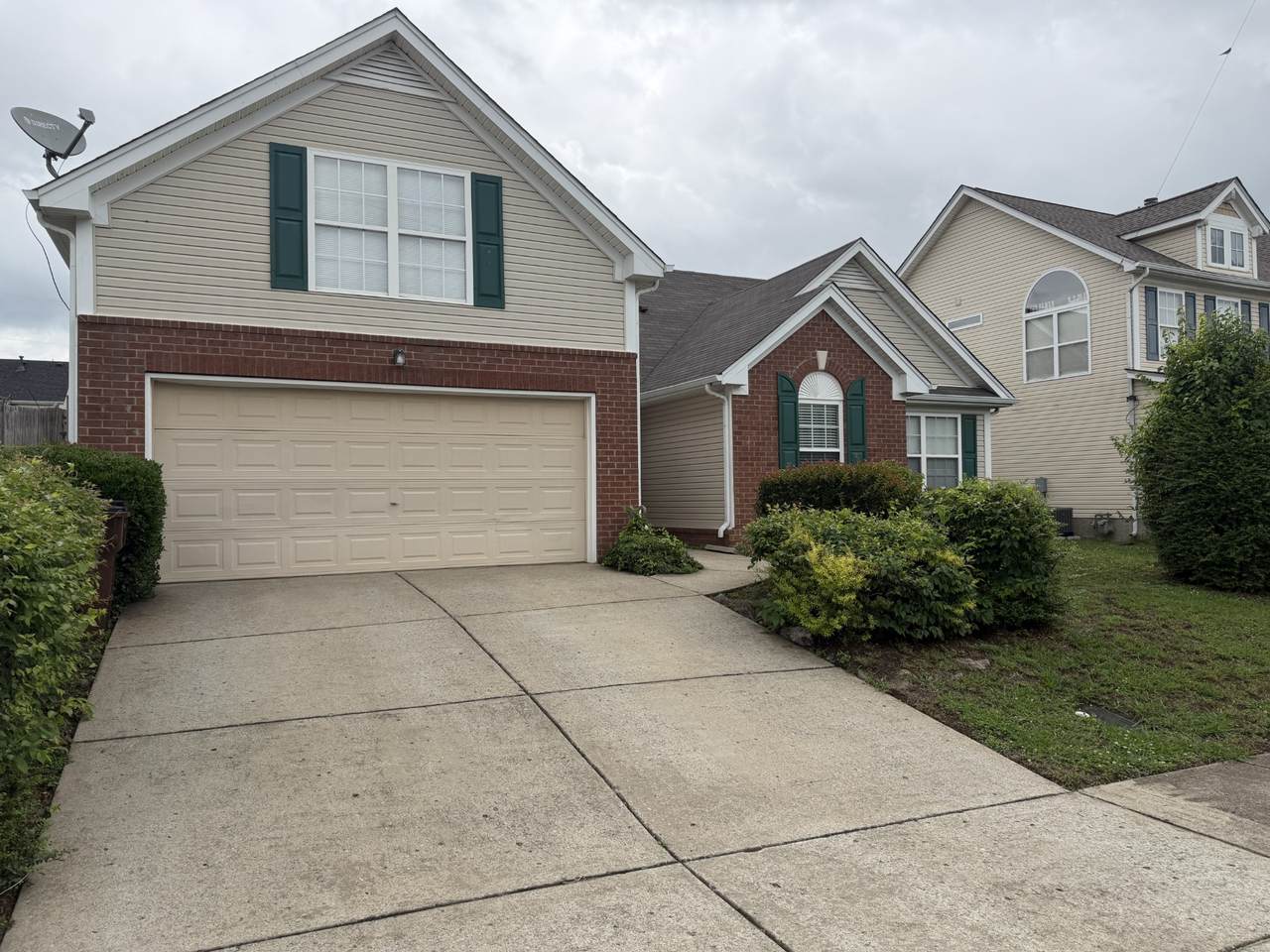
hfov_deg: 71.6
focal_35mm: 24
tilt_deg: +2.1
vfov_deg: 56.8
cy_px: 476
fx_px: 881
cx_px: 635
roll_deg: +0.6
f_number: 1.78
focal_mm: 6.76
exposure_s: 1/3759
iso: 100
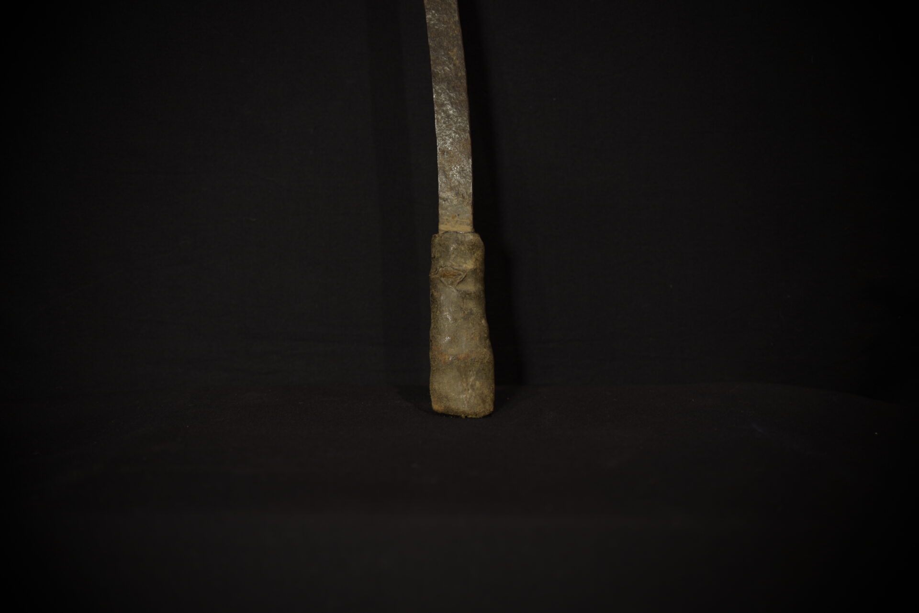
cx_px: 460
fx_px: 1022
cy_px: 306
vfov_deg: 33.4
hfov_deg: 48.4
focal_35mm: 40
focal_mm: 40
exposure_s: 1/6
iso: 125
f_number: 3.5
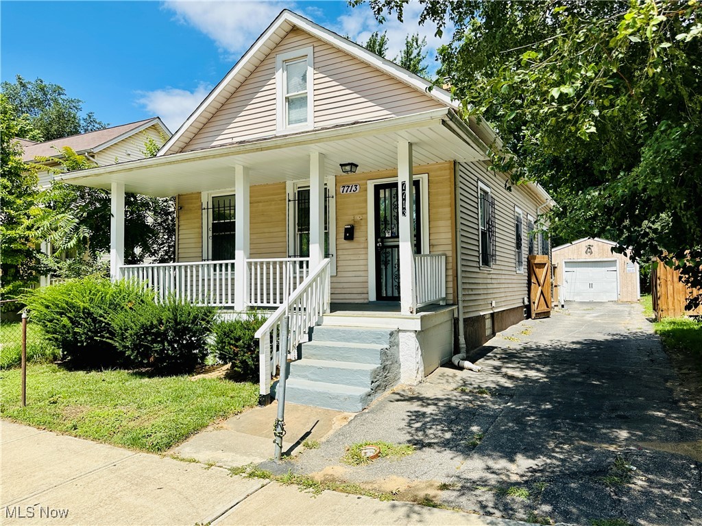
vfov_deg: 56.8
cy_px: 263
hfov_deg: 71.6
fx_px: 486
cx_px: 351
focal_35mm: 24
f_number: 1.78
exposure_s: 1/4016
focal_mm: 6.86
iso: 80
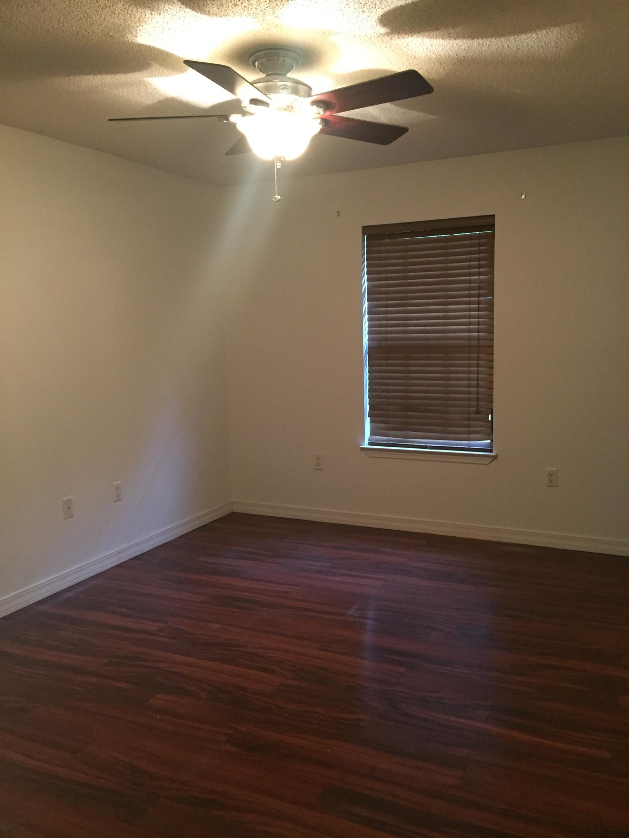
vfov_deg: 61.7
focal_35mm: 29
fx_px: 703
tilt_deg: -6.9
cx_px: 314
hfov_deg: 48.2
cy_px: 419
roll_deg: +0.9
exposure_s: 1/15
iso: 250
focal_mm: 4.15
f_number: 2.2
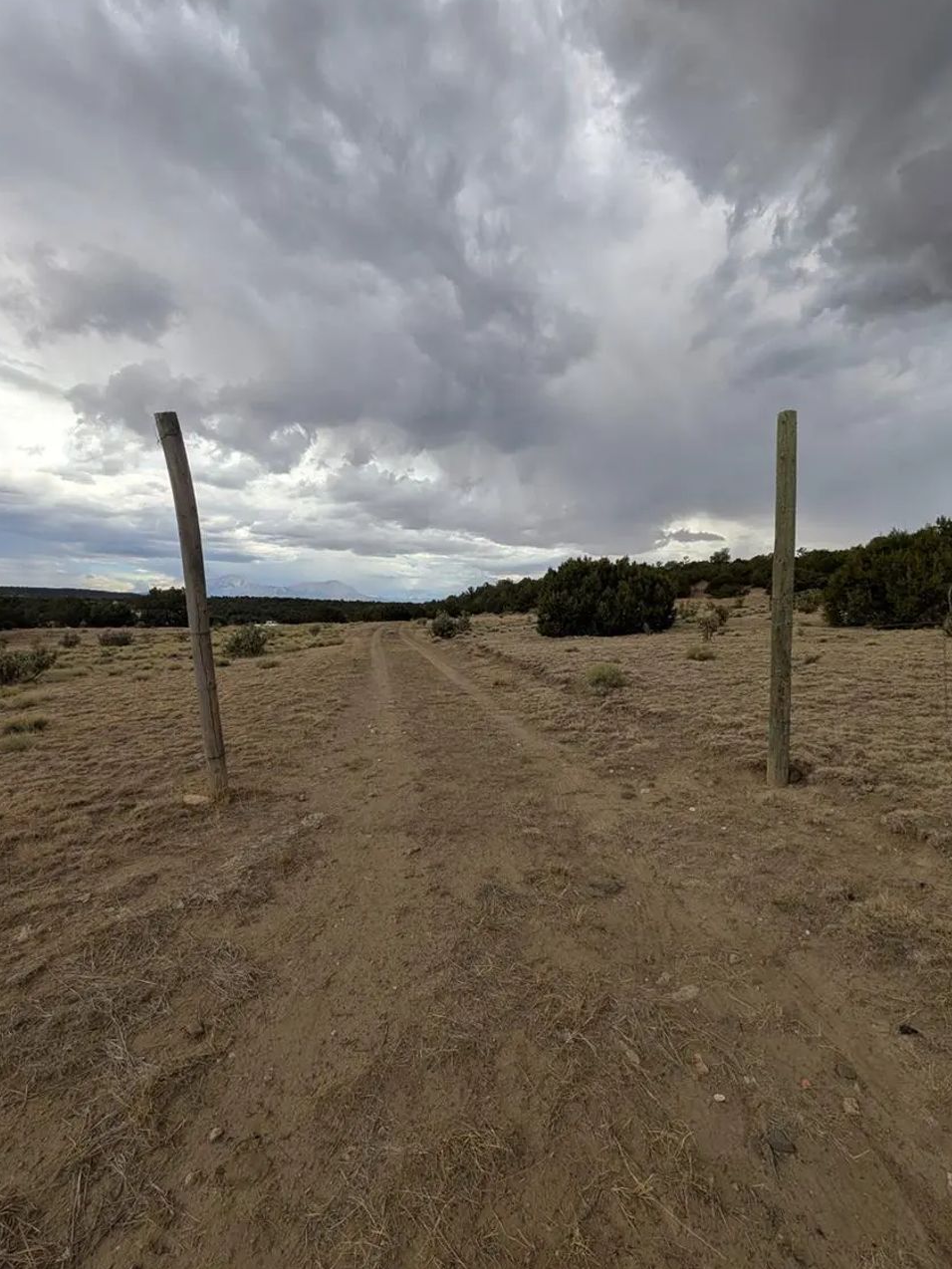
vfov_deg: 98.2
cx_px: 474
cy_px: 629
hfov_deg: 81.8
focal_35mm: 15
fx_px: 550
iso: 51
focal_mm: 1.83
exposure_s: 1/1300
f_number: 2.2
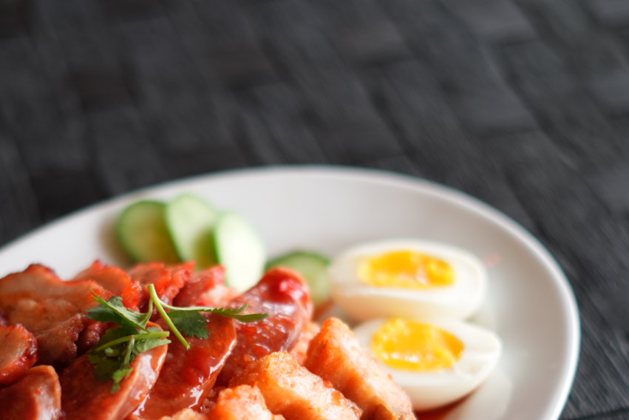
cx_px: 219
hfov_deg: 21.4
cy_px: 376
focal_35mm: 95
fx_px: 1660
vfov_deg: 14.3
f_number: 1.8
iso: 250
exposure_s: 1/50
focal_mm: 50
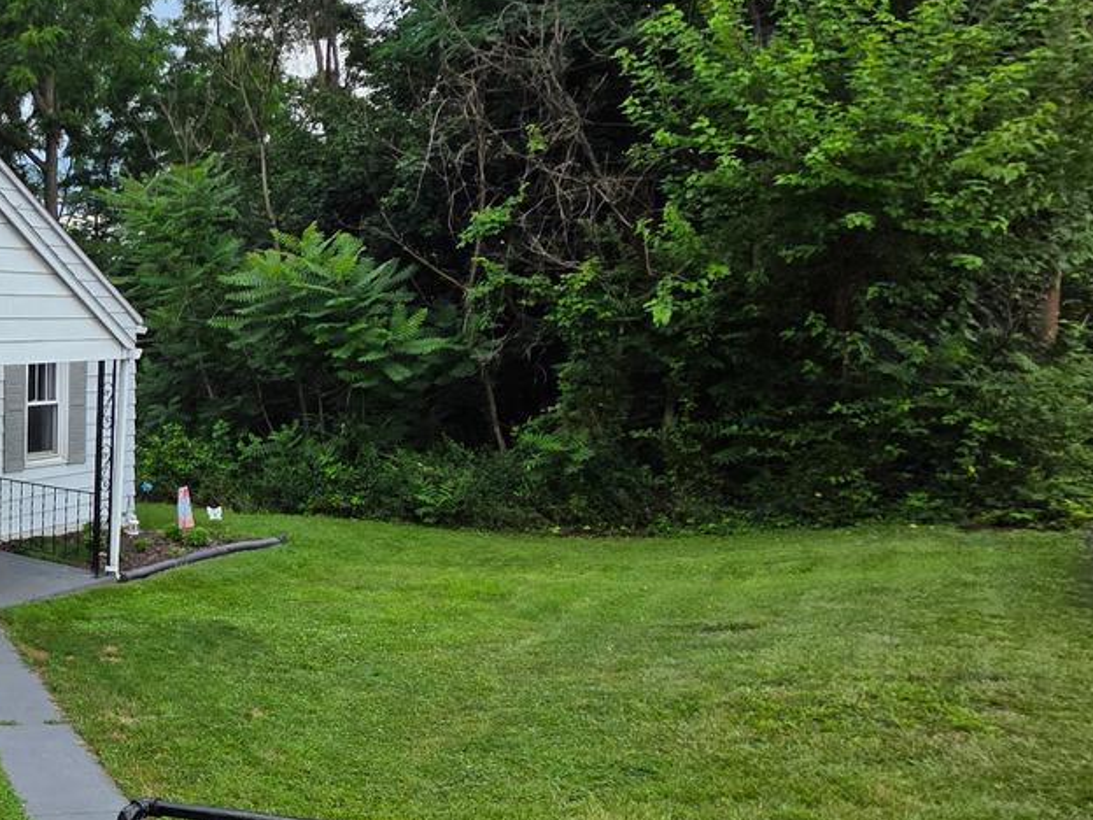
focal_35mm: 30
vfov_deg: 46.8
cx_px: -140
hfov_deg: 44.1
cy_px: 377
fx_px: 947
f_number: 1.9
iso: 40
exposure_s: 1/1384
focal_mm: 2.2
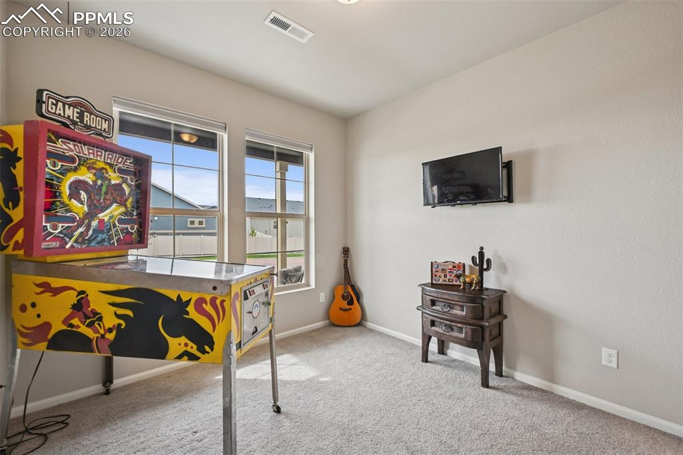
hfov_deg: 100.4
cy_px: 228
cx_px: 342
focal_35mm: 15
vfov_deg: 77.3
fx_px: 284
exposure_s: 1/6
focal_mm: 15
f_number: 11
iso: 100
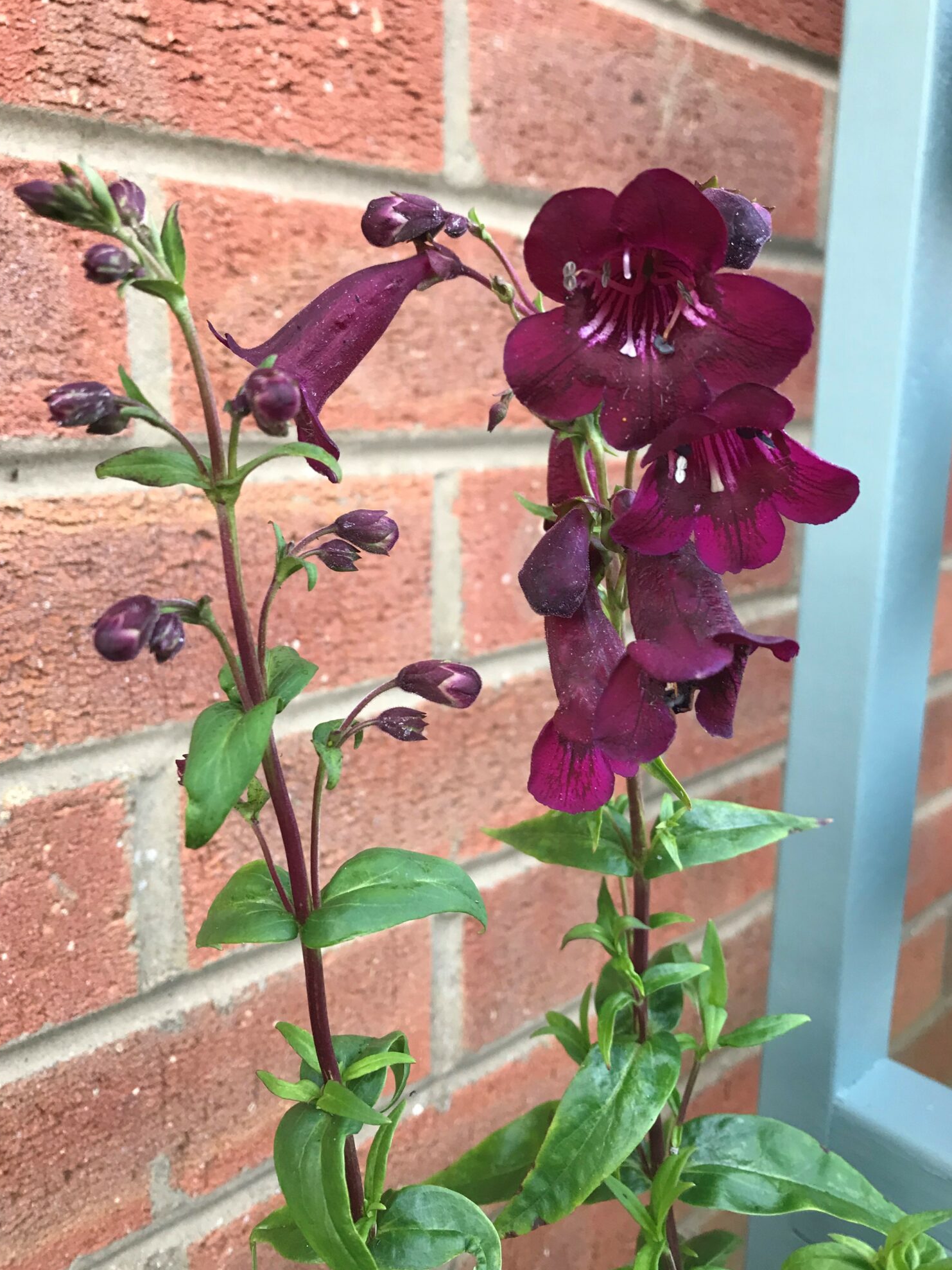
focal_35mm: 29
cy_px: 622
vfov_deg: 61.7
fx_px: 1063
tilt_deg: -10.2
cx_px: 463
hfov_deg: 48.2
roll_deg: -1.1
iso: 25
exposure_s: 1/33
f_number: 1.8
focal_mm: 3.99
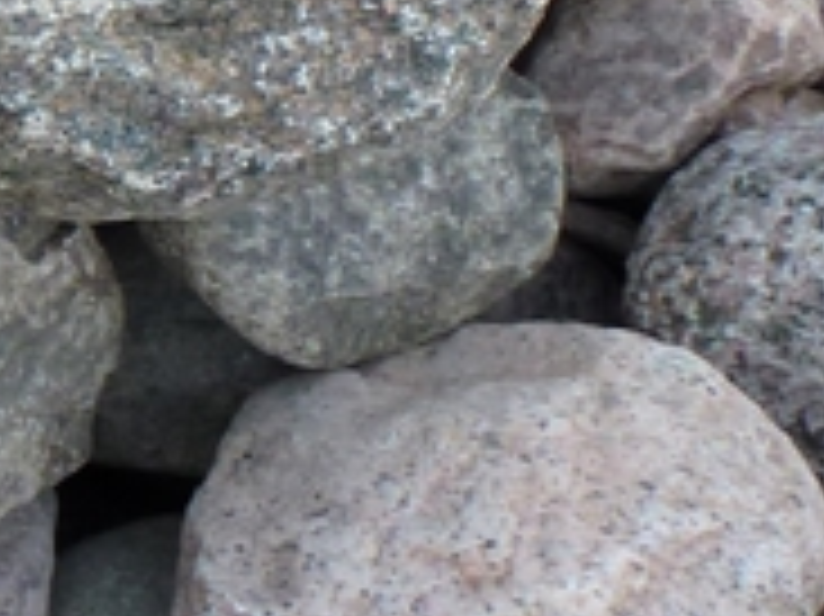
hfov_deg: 16.8
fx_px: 2498
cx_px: -450
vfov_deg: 13.6
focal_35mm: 105
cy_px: -180
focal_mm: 4.3
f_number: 3.3
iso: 200
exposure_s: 1/60
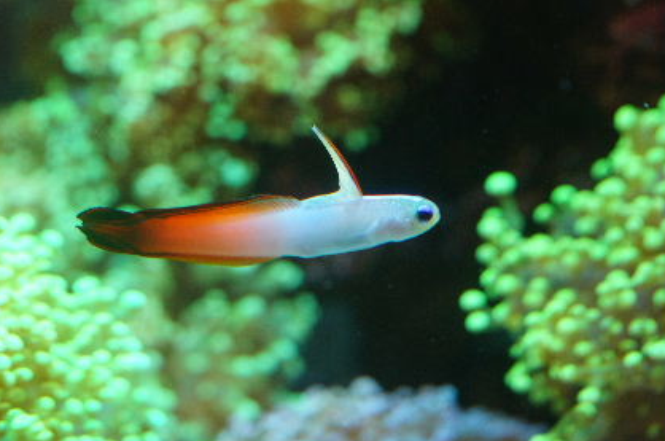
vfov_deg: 17.2
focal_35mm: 79
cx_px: 318
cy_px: 220
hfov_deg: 25.7
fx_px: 1457
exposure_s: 1/100
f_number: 5.6
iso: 1600
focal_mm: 50
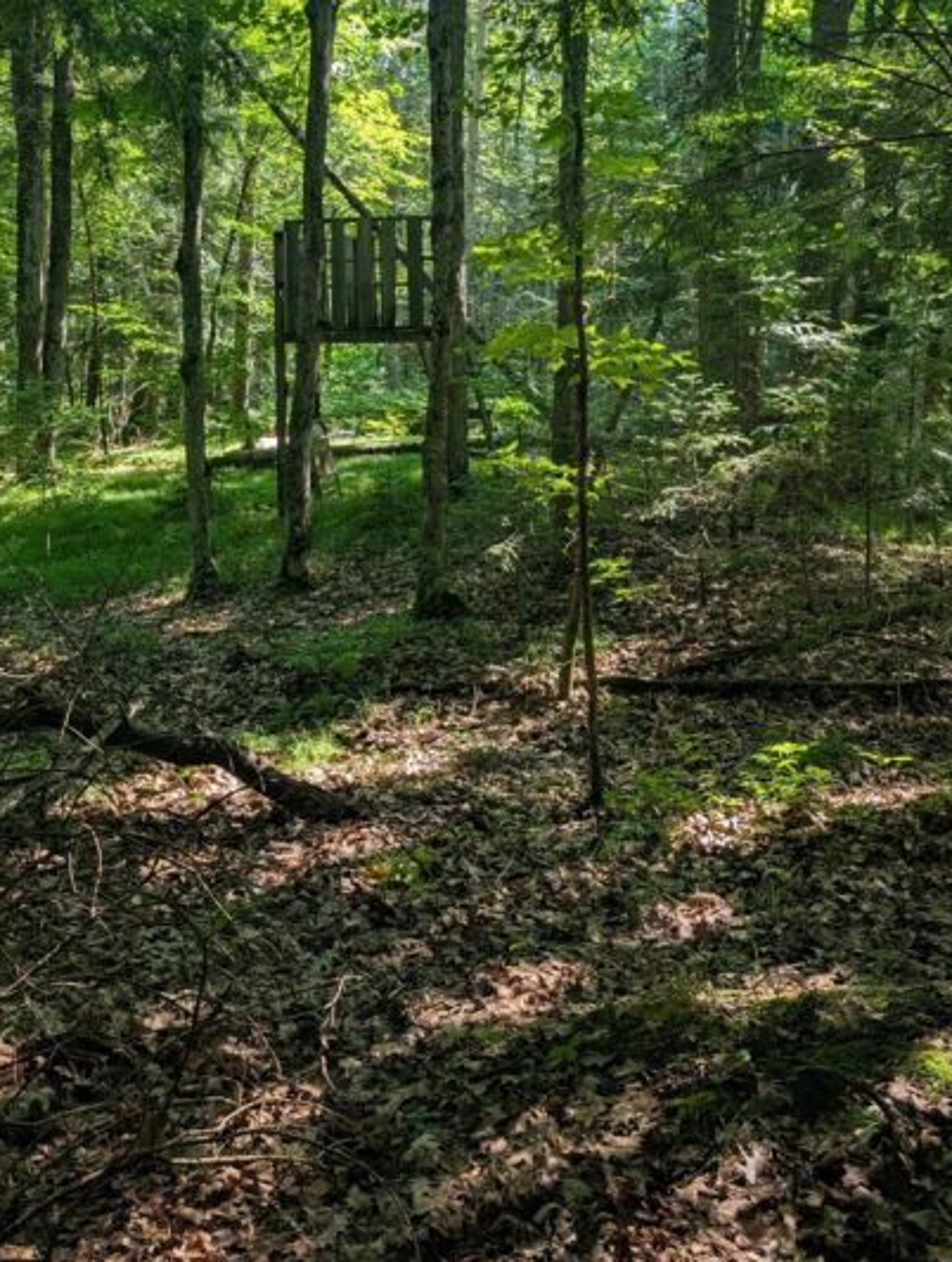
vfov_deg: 49.5
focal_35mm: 36
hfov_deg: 39.6
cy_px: 339
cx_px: 364
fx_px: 1315
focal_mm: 6.9
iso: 35
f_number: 1.68
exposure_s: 1/183
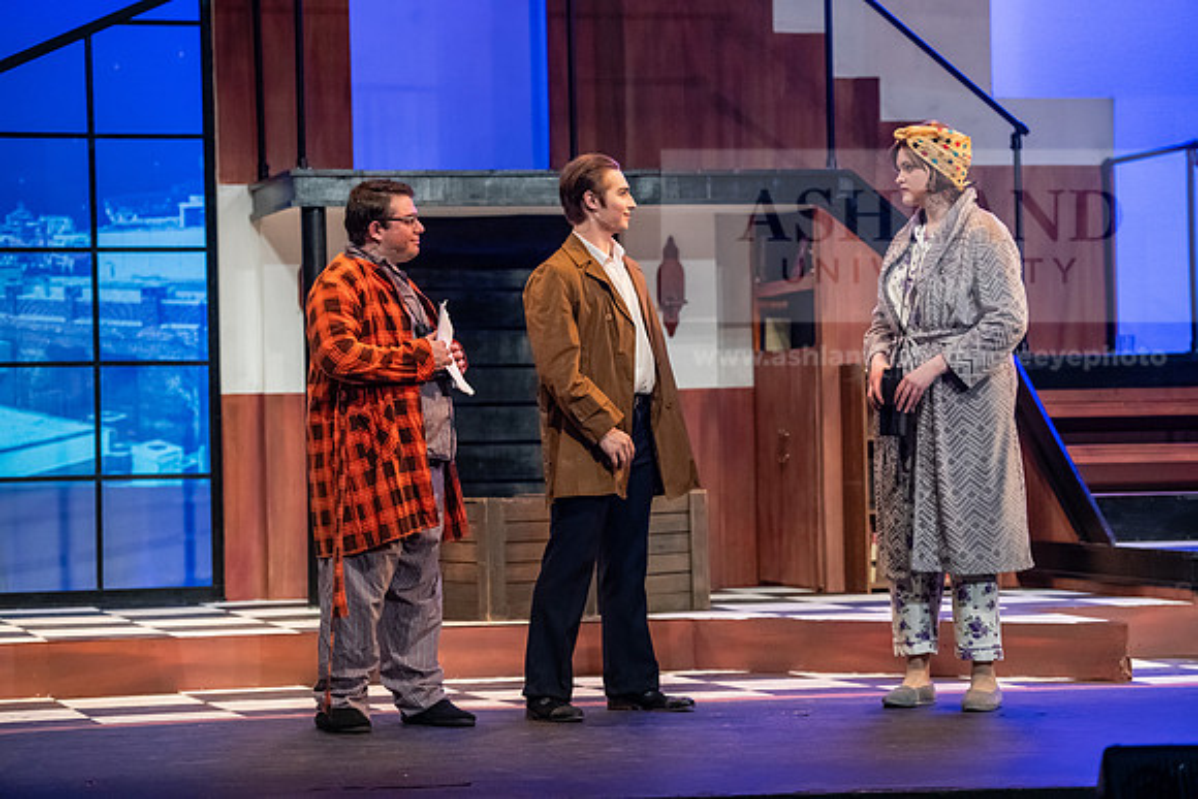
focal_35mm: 105
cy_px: 400
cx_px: 599
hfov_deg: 19.5
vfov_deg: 13.0
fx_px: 3495
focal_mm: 105
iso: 4000
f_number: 3.2
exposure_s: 1/200
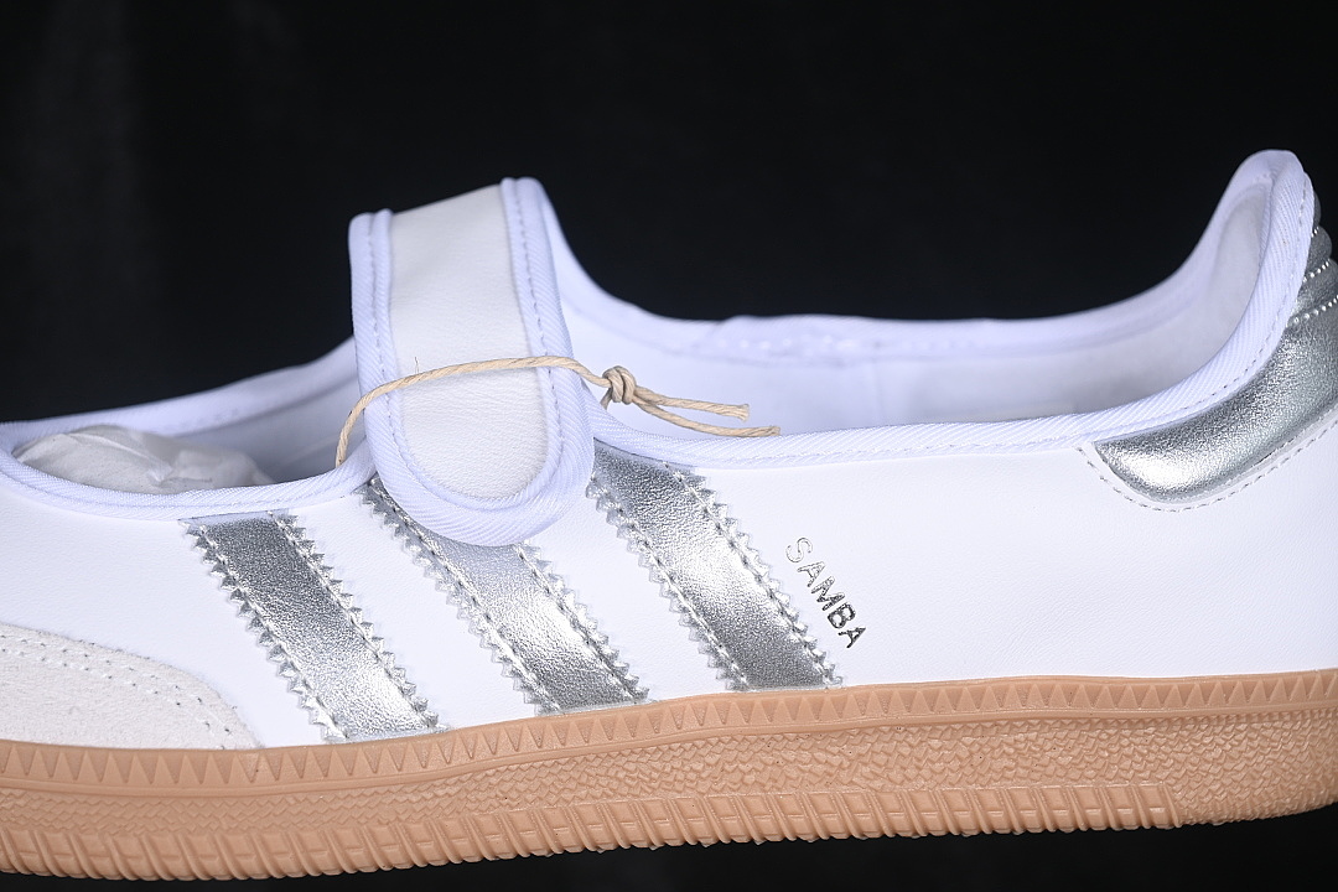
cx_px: 669
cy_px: 446
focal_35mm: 75
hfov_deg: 27.0
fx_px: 2787
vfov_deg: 18.2
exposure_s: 1/80
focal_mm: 50
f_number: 7.1
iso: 160
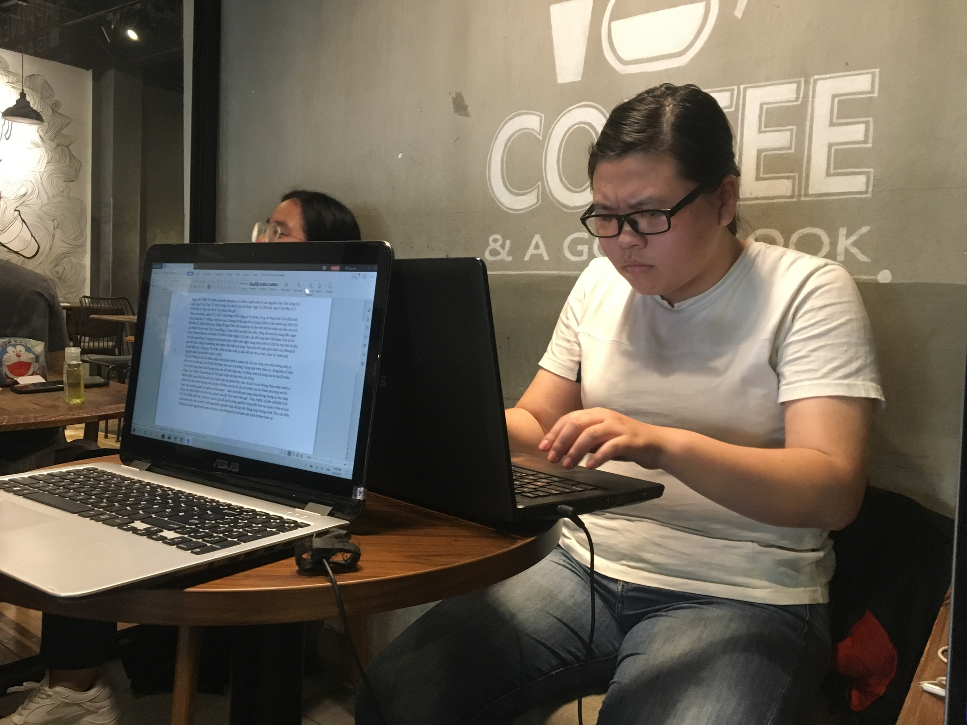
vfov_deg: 48.2
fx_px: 810
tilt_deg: -5.4
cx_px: 484
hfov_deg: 61.7
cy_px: 362
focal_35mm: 29
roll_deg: -3.4
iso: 200
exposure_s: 1/17
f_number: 2.2
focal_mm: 4.15
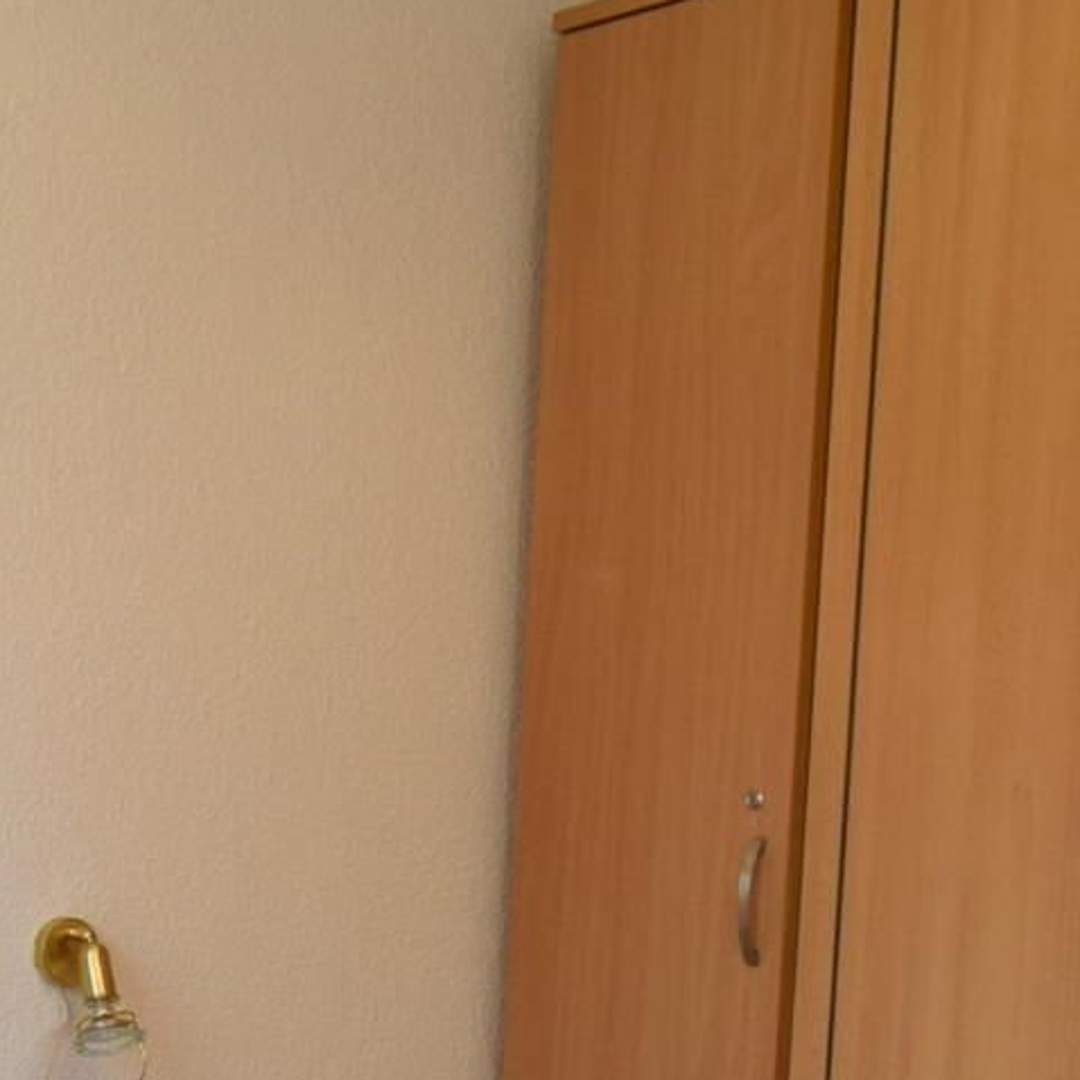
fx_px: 2259
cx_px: 142
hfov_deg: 26.1
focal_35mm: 64
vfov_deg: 26.5
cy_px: 841
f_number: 5
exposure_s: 1/100
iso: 400
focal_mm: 10
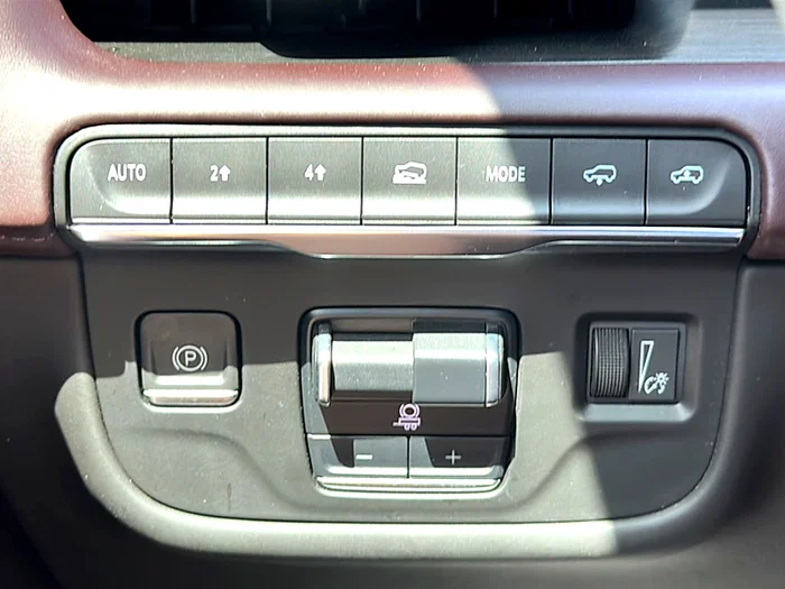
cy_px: 294
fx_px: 1225
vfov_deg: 27.0
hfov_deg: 35.5
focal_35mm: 54
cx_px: 392
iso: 50
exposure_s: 1/43
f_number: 1.78
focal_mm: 6.86
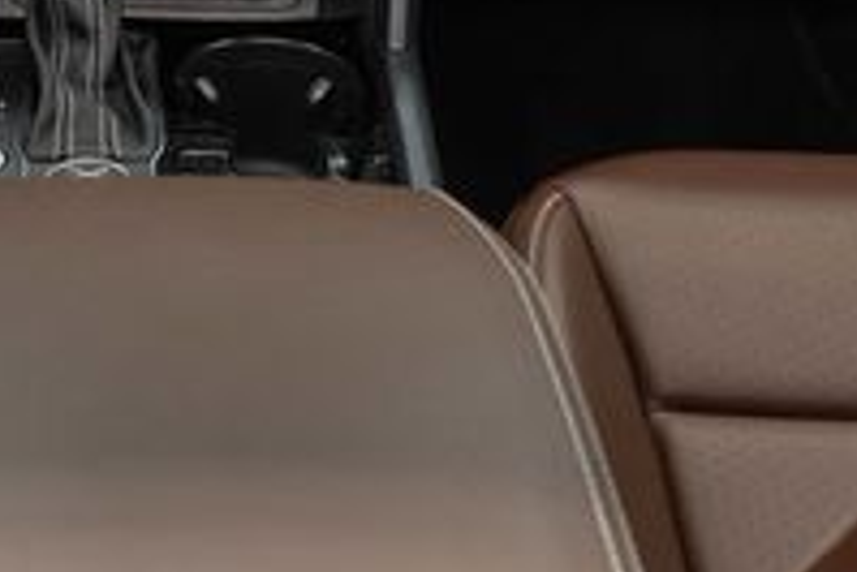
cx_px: 168
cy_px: -213
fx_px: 2144
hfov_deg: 22.3
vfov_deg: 14.5
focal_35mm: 90
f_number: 3.2
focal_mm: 28
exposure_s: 1/40
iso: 500
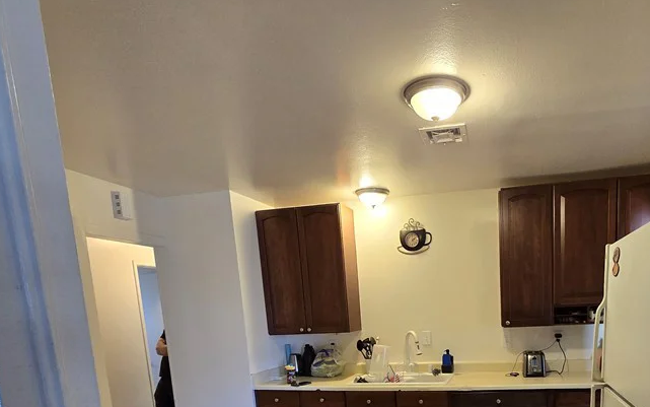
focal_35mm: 22
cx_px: 431
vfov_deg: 49.3
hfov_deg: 77.2
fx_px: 390
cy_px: 364
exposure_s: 1/60
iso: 500
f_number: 2.2
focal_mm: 2.2
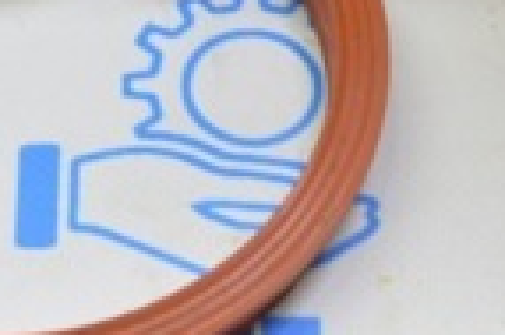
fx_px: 2816
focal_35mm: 201
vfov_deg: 6.6
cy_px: -309
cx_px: 247
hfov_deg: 10.2
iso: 400
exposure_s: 1/20
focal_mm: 30
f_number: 5.6
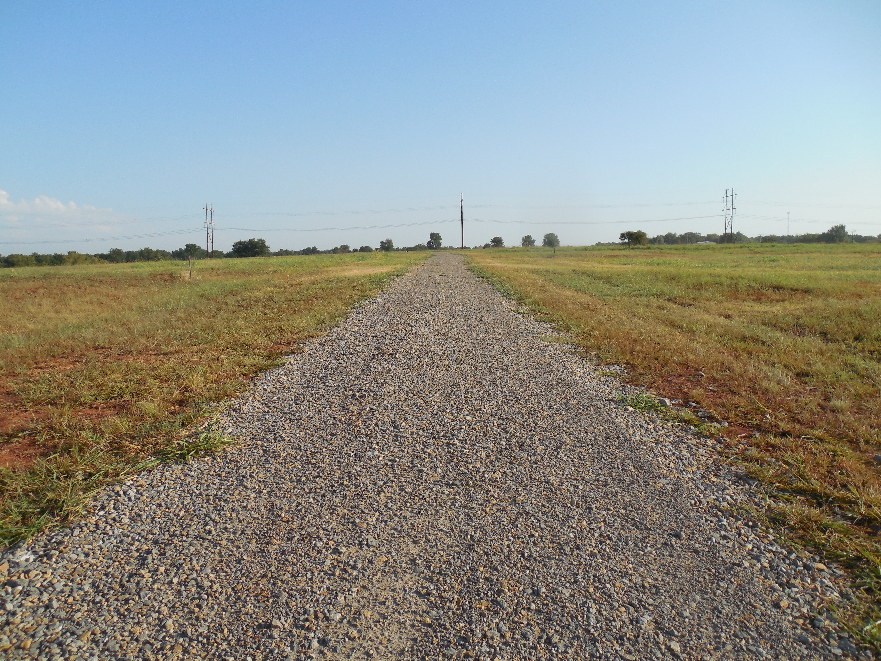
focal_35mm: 25
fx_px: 636
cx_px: 440
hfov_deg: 69.4
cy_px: 330
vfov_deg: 54.9
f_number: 3.3
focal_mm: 4.5
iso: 125
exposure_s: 1/1250
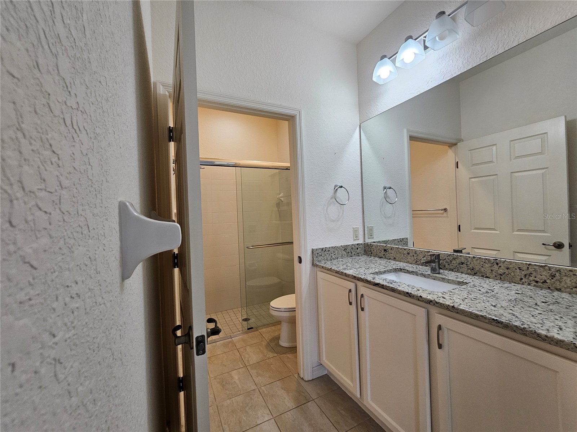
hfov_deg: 106.2
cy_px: 216
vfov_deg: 89.9
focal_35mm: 13
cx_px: 288
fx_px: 217
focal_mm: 2.2
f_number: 2.2
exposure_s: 1/60
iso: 100
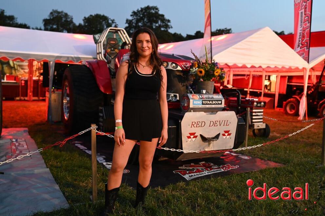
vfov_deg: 37.8
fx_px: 316
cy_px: 108
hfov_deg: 54.5
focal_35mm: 35
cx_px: 162
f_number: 2.8
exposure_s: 1/10
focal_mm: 35
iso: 640
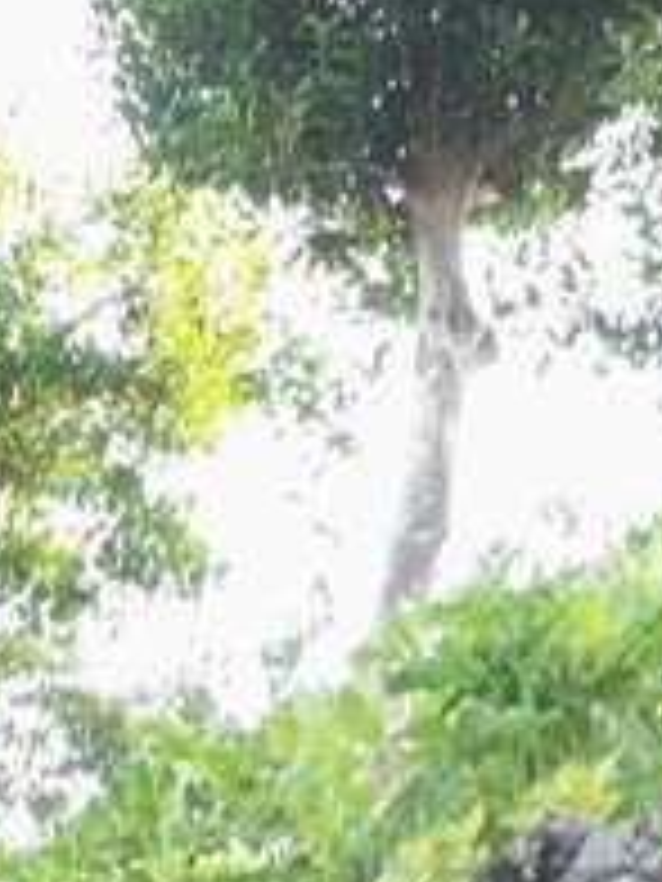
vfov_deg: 8.7
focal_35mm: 219
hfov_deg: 6.8
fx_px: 5584
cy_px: 1564
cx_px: 297
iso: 100
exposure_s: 1/40
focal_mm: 18.3
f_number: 2.8
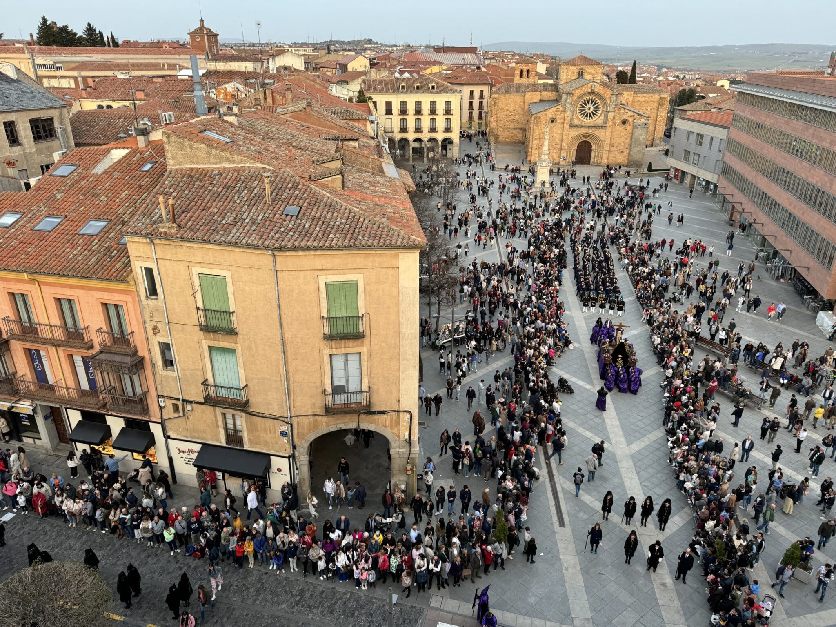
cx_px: 418
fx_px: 580
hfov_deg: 71.6
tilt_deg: -23.6
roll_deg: -0.2
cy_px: 314
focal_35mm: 24
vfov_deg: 56.8
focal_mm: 6.76
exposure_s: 1/121
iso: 64
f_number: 1.78
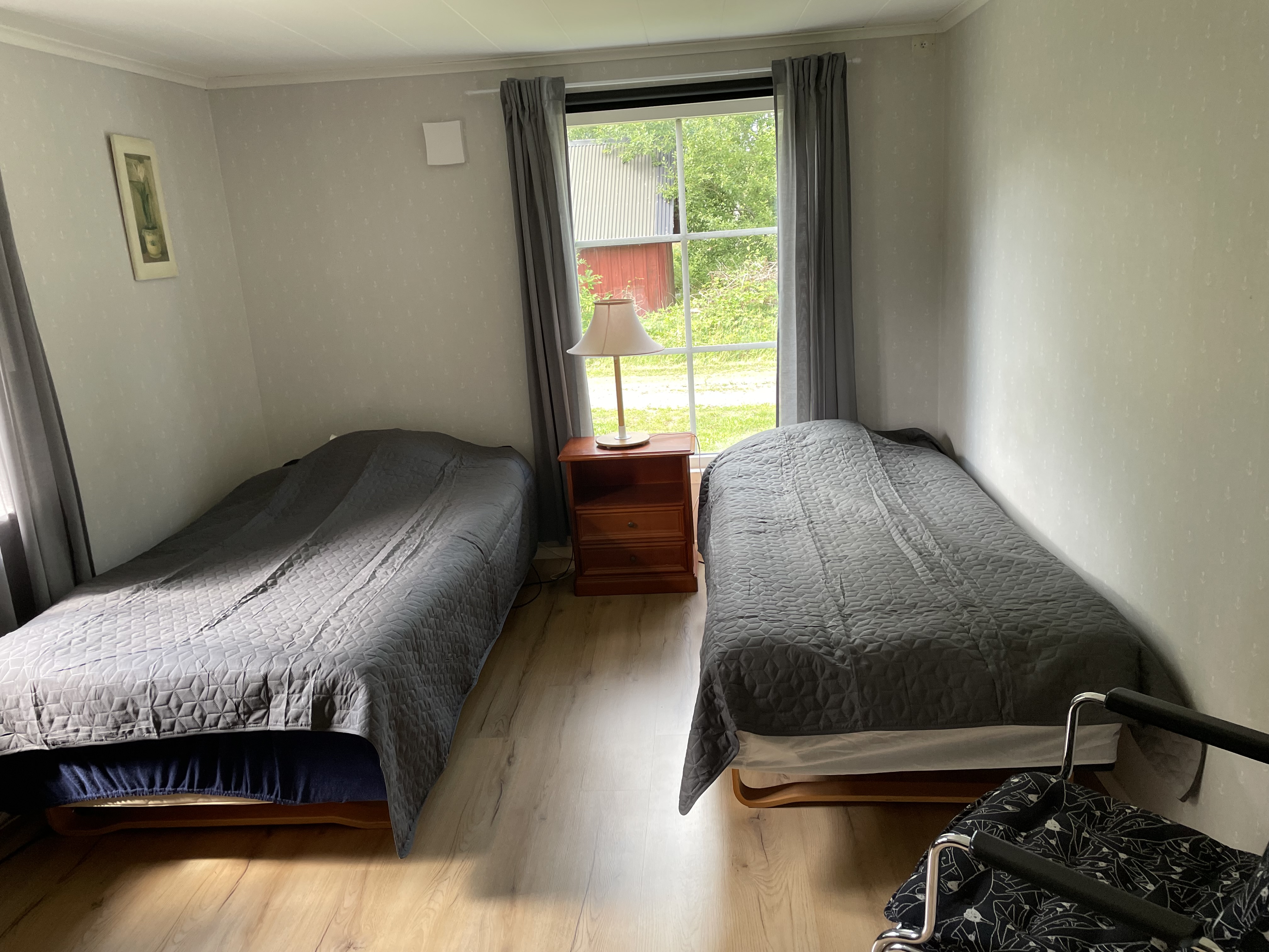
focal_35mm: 26
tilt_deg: -14.9
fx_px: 953
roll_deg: +3.0
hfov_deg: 67.3
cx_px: 634
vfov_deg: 53.1
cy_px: 476
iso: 125
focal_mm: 4.2
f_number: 1.6
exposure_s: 1/121
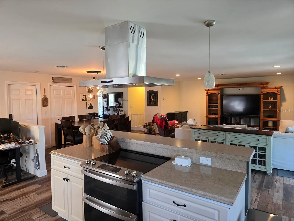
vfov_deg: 58.9
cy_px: 110
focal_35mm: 23
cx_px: 147
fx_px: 195
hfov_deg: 73.9
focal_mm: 6.3
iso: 400
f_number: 1.7
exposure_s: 1/120
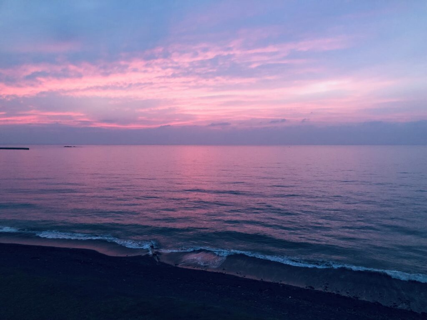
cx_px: 214
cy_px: 160
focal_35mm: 28
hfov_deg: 63.4
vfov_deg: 49.7
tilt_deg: -2.3
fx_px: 345
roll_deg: +0.8
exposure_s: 1/10
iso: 100
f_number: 1.8
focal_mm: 4
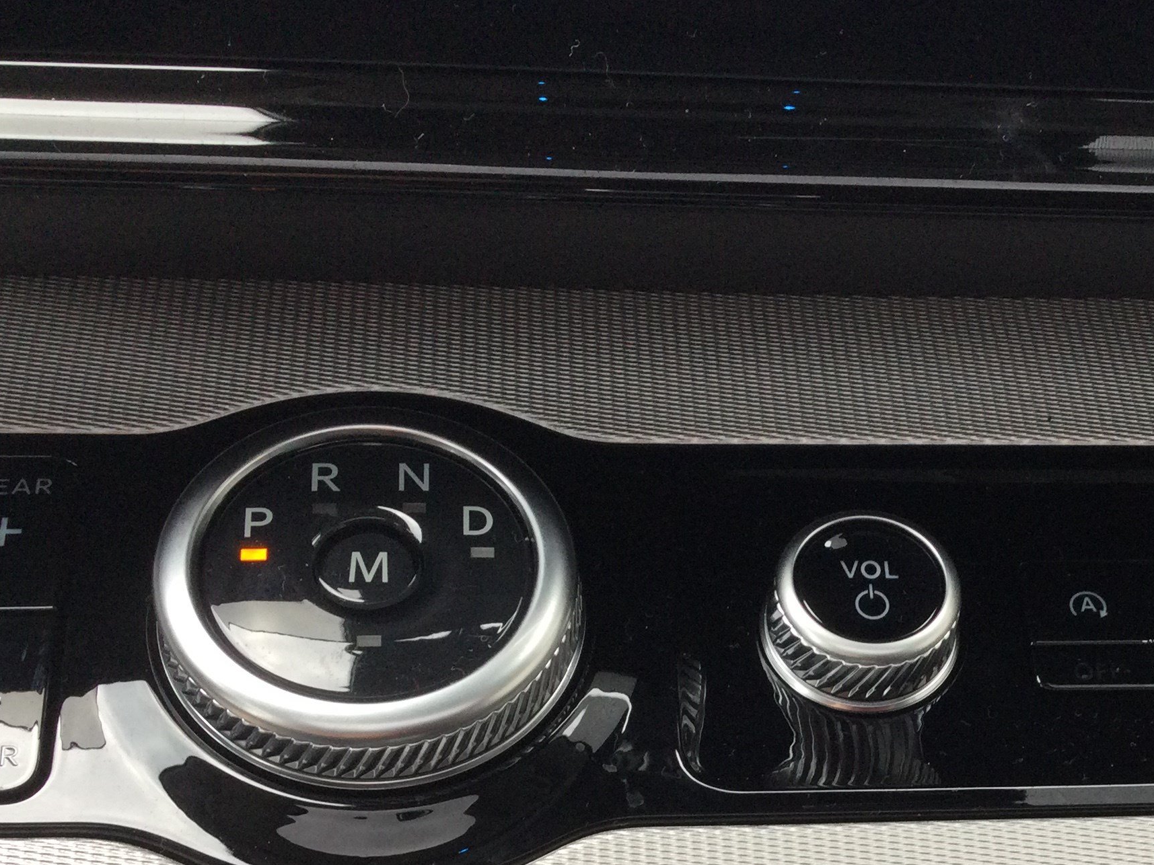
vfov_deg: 24.1
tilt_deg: -50.7
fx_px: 1967
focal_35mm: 59
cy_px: 790
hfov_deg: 32.0
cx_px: 881
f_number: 2.4
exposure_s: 1/120
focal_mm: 3.3
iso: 50
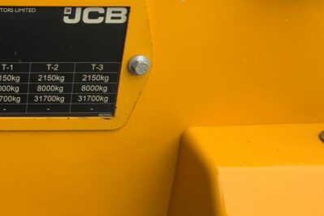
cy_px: 52
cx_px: -57
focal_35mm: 77
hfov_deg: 24.1
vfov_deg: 17.6
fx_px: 693
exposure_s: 1/450
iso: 16
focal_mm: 3
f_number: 1.8
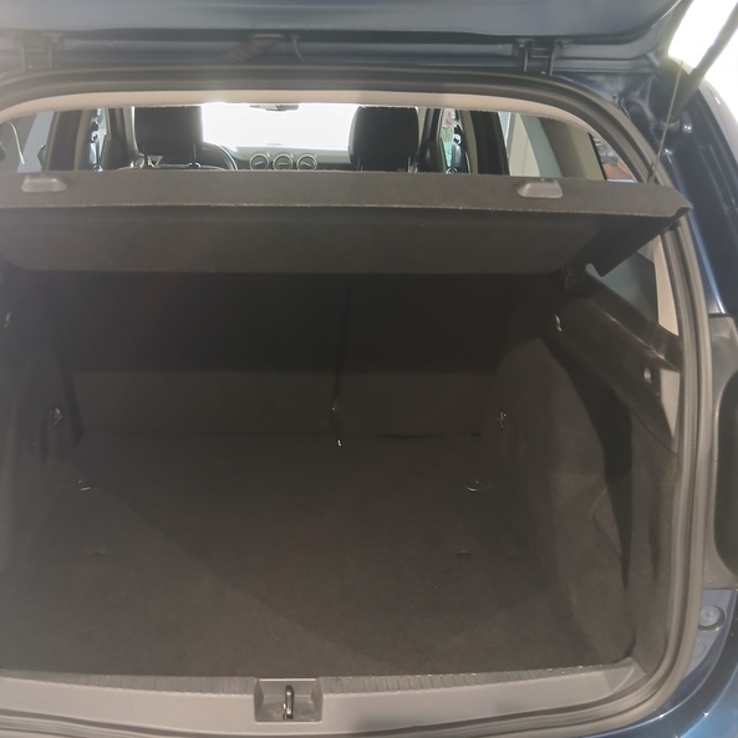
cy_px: 367
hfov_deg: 52.0
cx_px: 276
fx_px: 748
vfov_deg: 52.5
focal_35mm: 31
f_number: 1.8
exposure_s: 1/25
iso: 250
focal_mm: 3.98
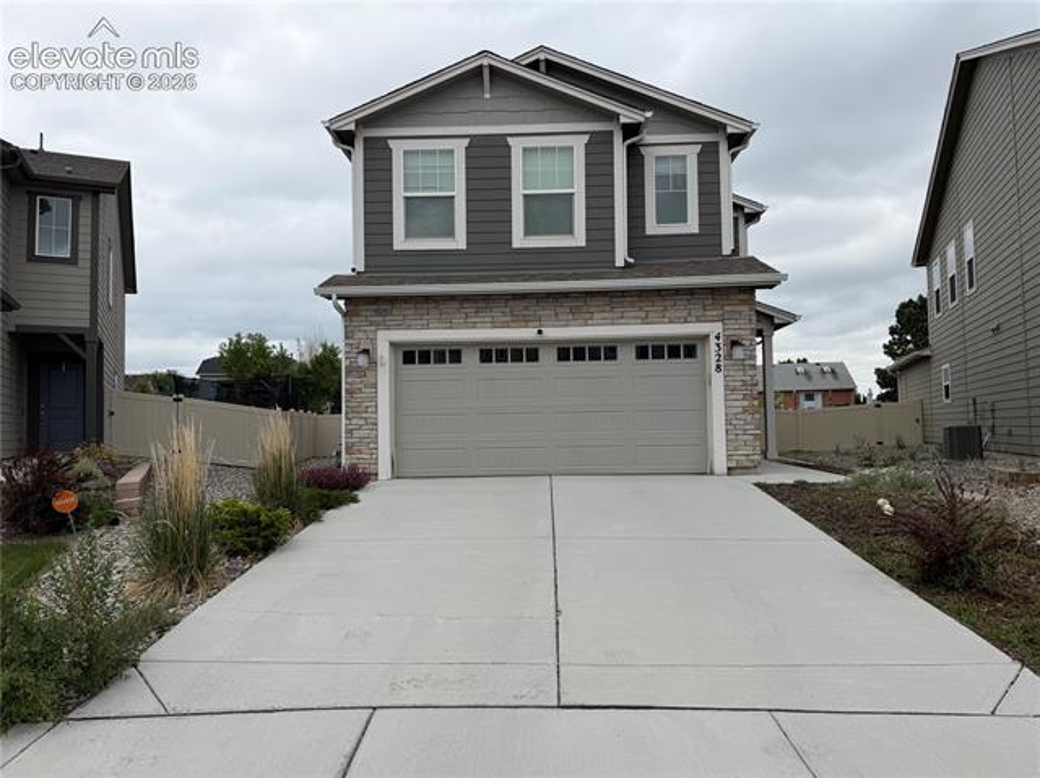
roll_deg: +0.3
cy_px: 389
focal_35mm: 24
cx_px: 520
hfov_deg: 71.6
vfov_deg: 56.8
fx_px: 721
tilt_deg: +0.4
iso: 80
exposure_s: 1/5714
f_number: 1.78
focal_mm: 6.76
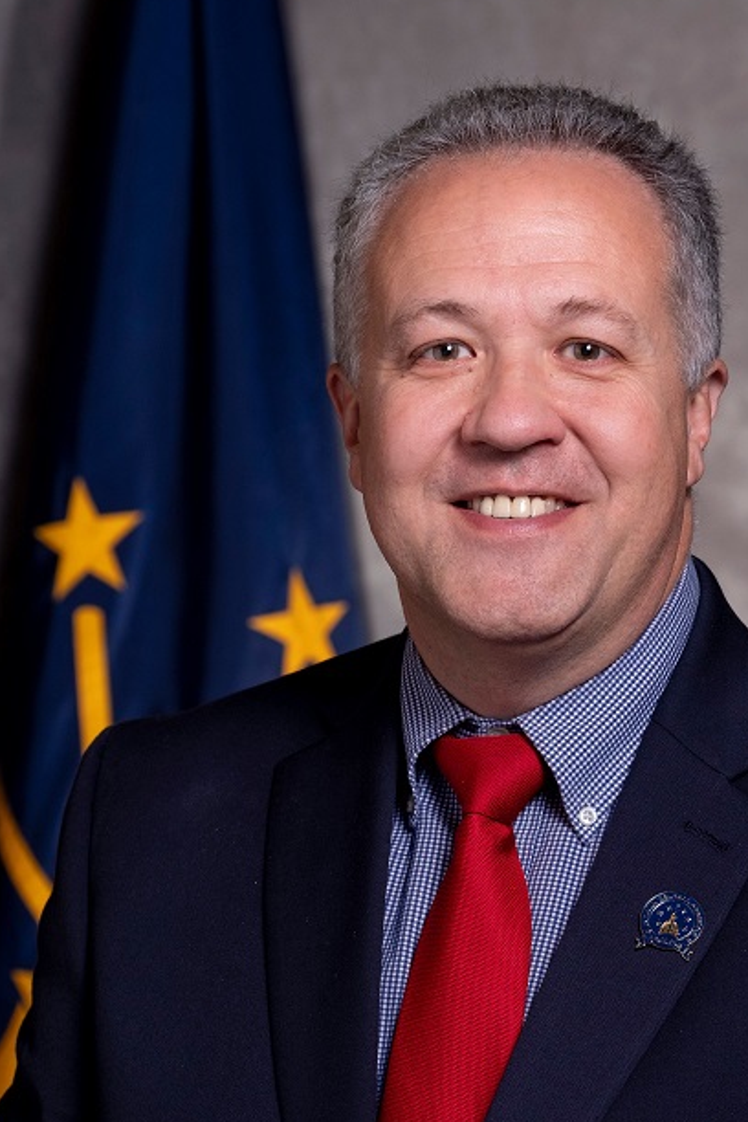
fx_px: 6233
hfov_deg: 6.9
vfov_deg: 10.3
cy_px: 710
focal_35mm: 200
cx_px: 499
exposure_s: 1/200
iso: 200
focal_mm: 90.6
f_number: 5.6
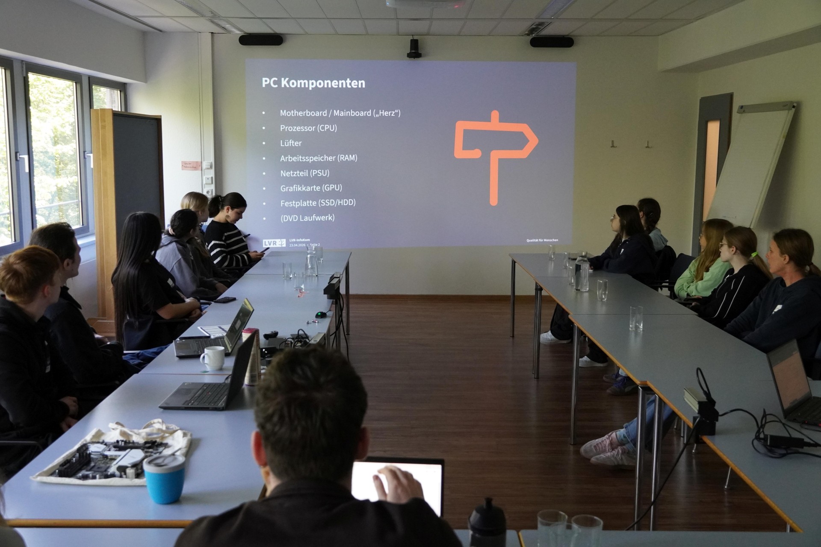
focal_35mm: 40
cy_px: 274
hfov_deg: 47.9
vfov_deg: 33.0
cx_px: 410
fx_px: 924
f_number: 4.5
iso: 2500
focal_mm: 27
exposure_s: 1/160
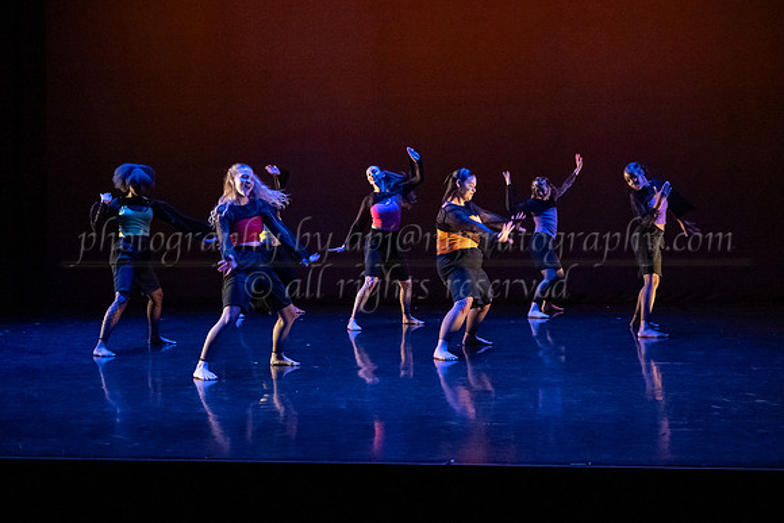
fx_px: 1310
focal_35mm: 60
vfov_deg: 22.6
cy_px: 207
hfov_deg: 33.2
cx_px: 472
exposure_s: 1/320
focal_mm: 45
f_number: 3.5
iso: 4000
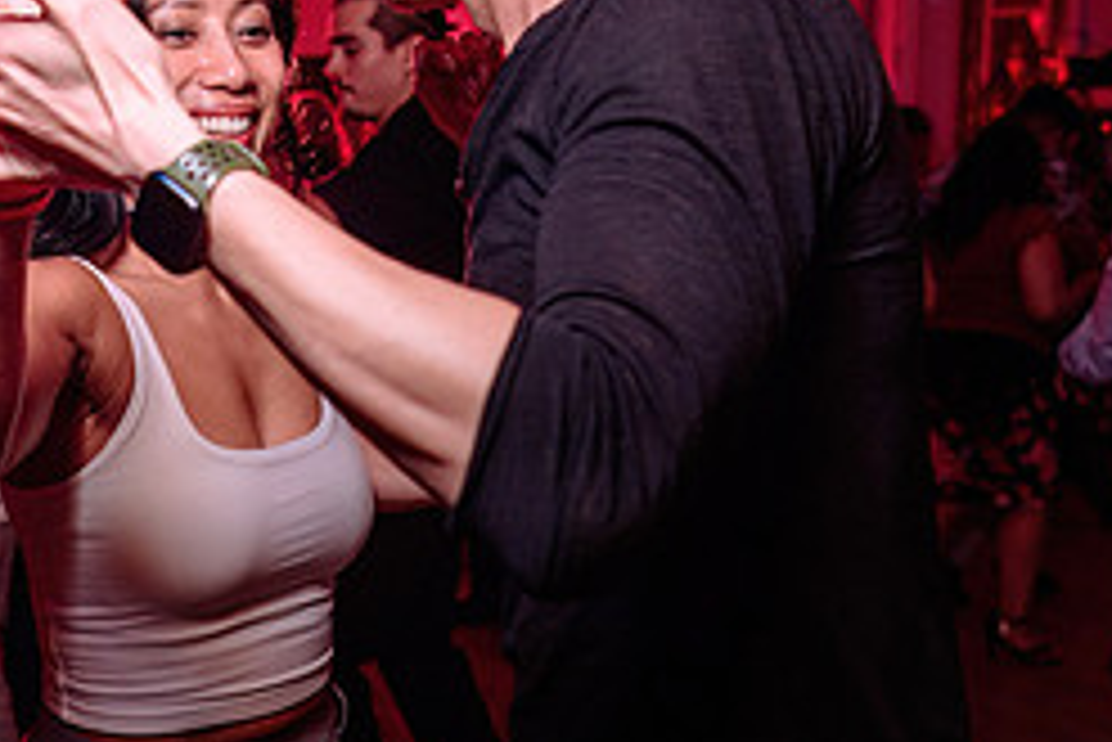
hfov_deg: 29.4
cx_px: 238
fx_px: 2071
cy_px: 375
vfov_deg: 20.3
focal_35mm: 67
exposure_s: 1/60
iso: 800
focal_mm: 24
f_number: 3.2
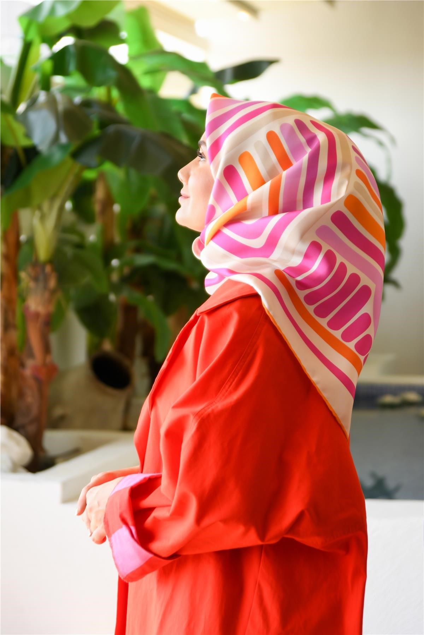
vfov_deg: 32.4
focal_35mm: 62
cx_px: 212
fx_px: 1095
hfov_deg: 21.9
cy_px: 318
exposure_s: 1/100
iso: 100
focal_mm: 62
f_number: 4
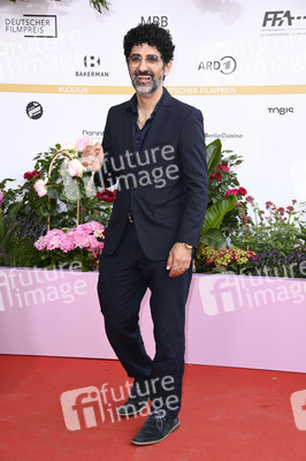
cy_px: 230
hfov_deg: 20.9
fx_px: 830
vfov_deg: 31.0
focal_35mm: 65
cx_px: 153
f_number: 5.6
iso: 640
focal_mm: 65
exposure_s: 1/250
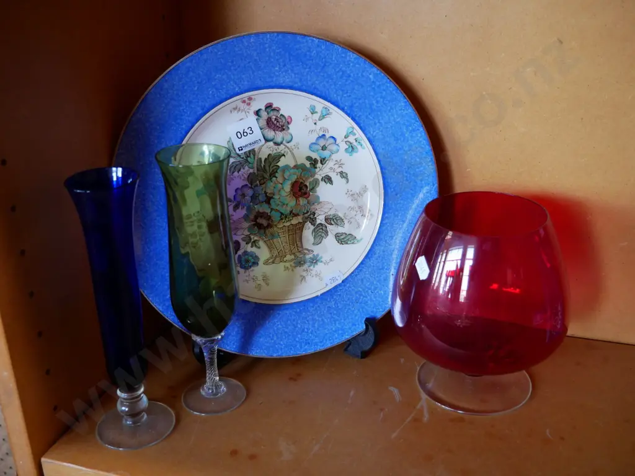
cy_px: 238
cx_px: 318
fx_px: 734
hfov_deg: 46.8
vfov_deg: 36.0
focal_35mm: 40
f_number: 4.1
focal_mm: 20
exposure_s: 1/60
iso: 1600
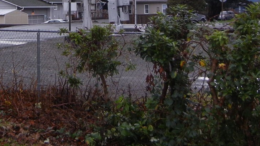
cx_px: 44
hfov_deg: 28.6
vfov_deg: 16.1
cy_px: -32
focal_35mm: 72
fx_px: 497
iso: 230
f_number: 3.5
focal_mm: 5.4
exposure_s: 1/180
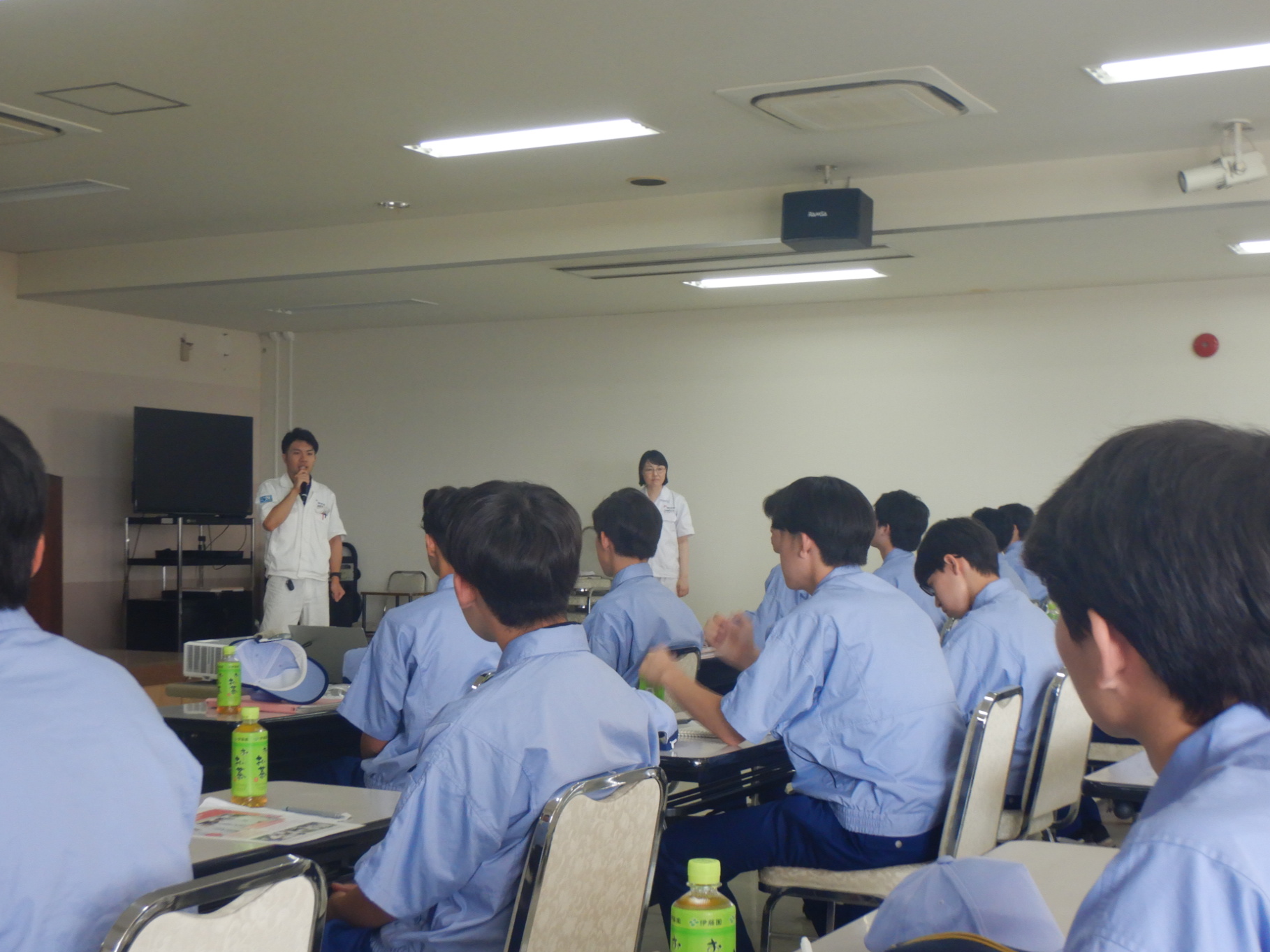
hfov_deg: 38.2
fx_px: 1834
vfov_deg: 29.1
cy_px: 511
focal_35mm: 50
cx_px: 620
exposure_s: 1/30
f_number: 4.2
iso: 200
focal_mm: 7.2
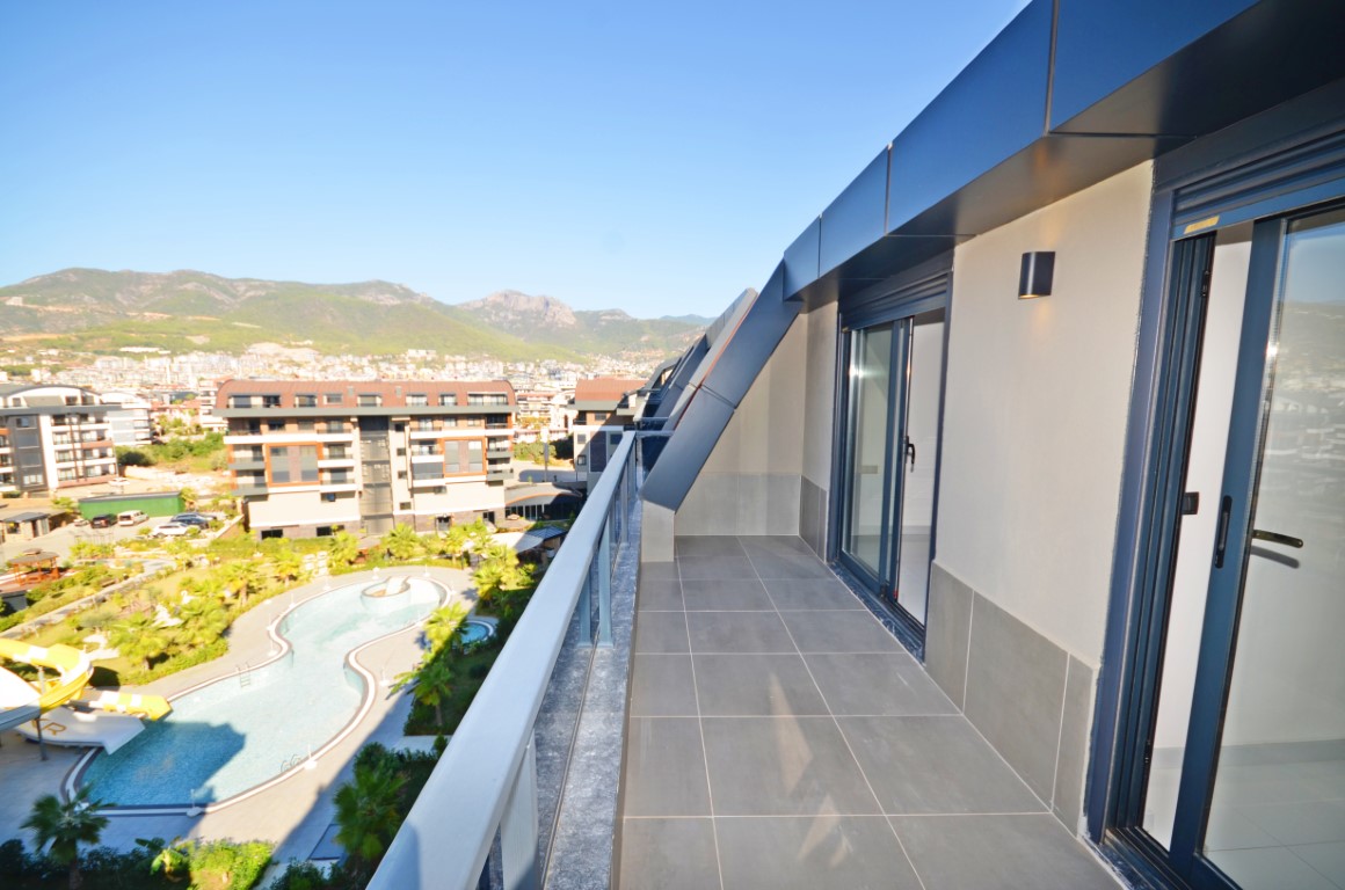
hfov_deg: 100.5
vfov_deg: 77.1
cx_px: 672
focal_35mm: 15
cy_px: 445
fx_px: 559
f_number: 7.1
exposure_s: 1/200
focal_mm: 10
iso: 100
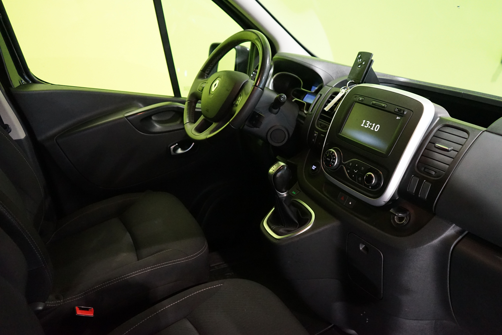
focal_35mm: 28
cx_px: 251
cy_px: 168
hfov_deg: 65.5
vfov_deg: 46.4
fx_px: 390
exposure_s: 1/100
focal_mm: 28
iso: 6400
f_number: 3.5
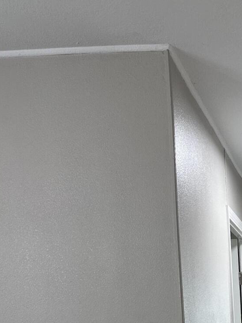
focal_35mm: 65
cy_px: 400
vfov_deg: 26.2
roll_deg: +0.1
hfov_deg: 20.6
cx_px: 316
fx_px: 606
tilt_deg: -5.2
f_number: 1.78
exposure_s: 1/130
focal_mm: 6.86
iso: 100
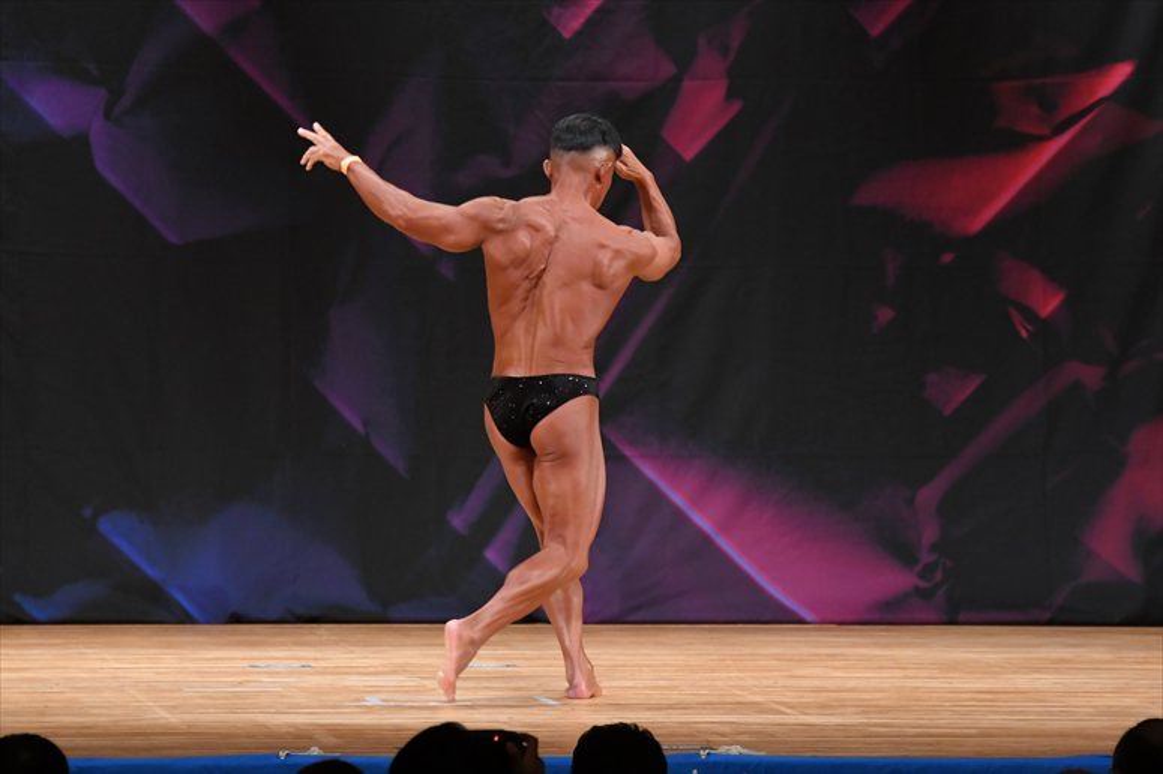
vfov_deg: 5.4
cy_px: 387
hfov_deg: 8.1
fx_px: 8234
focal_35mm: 255
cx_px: 582
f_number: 5.6
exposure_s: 1/400
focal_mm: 170
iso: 3200
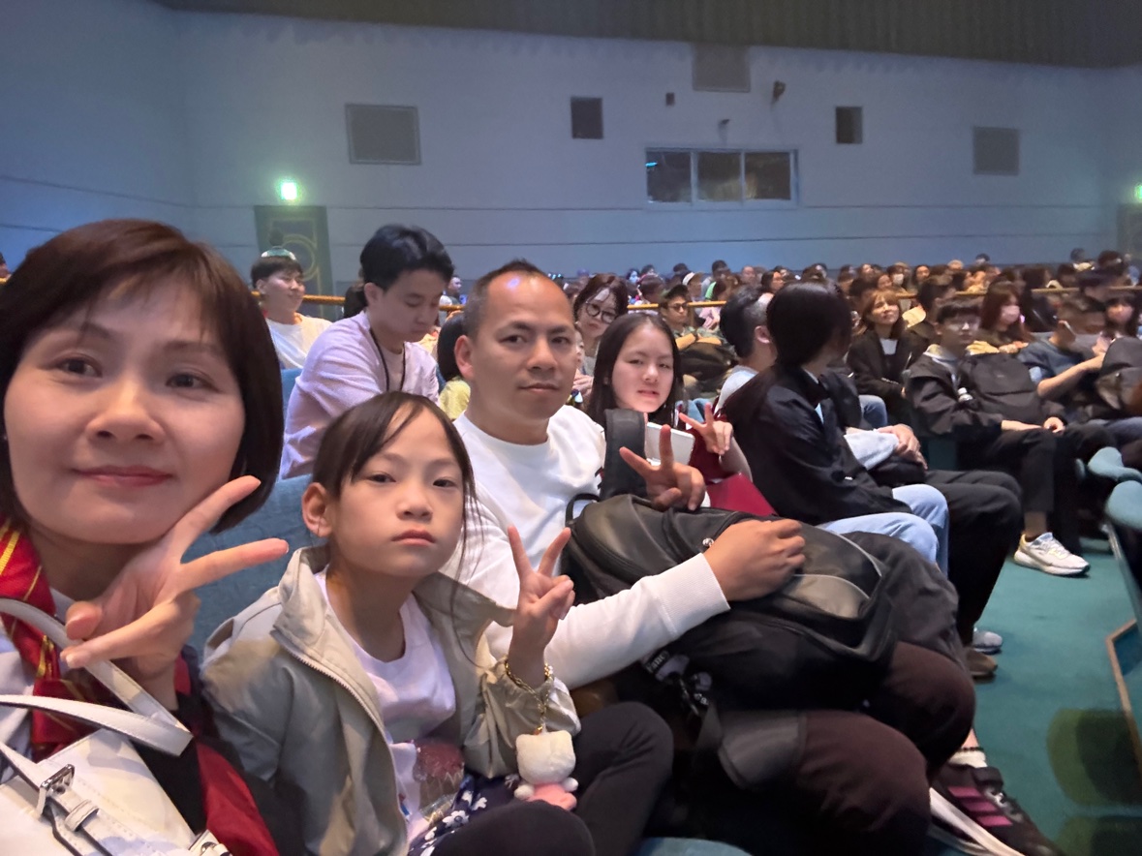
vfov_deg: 58.9
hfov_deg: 73.9
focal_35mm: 23
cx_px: 571
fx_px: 759
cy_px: 428
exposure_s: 1/15
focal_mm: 2.69
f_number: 1.9
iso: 800
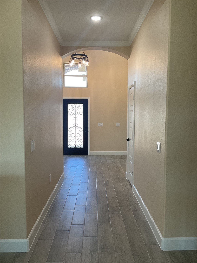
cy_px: 132
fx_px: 220
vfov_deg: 61.7
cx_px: 98
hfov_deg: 48.2
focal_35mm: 29
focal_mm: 3
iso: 64
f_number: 1.8
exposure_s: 1/120
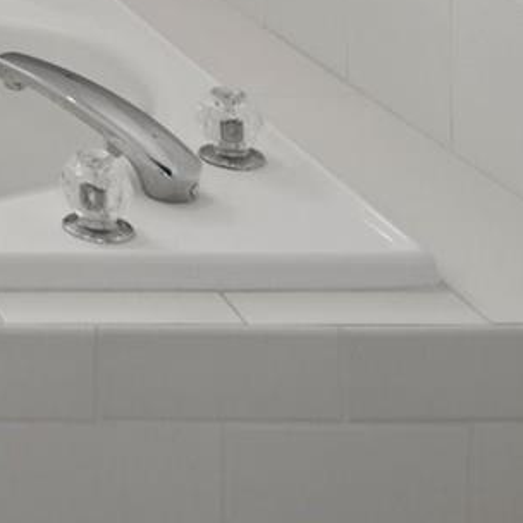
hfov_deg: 18.1
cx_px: -420
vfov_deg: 18.6
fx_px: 1299
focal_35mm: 76
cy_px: -375
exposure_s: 1/6
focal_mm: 17
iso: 320
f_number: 8
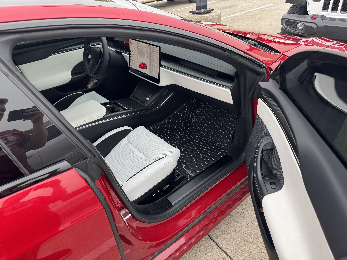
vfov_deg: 56.8
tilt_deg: -32.6
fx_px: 241
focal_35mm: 24
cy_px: 130
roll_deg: +5.8
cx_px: 174
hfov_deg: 71.6
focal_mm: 6.76
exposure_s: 1/220
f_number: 1.78
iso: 64
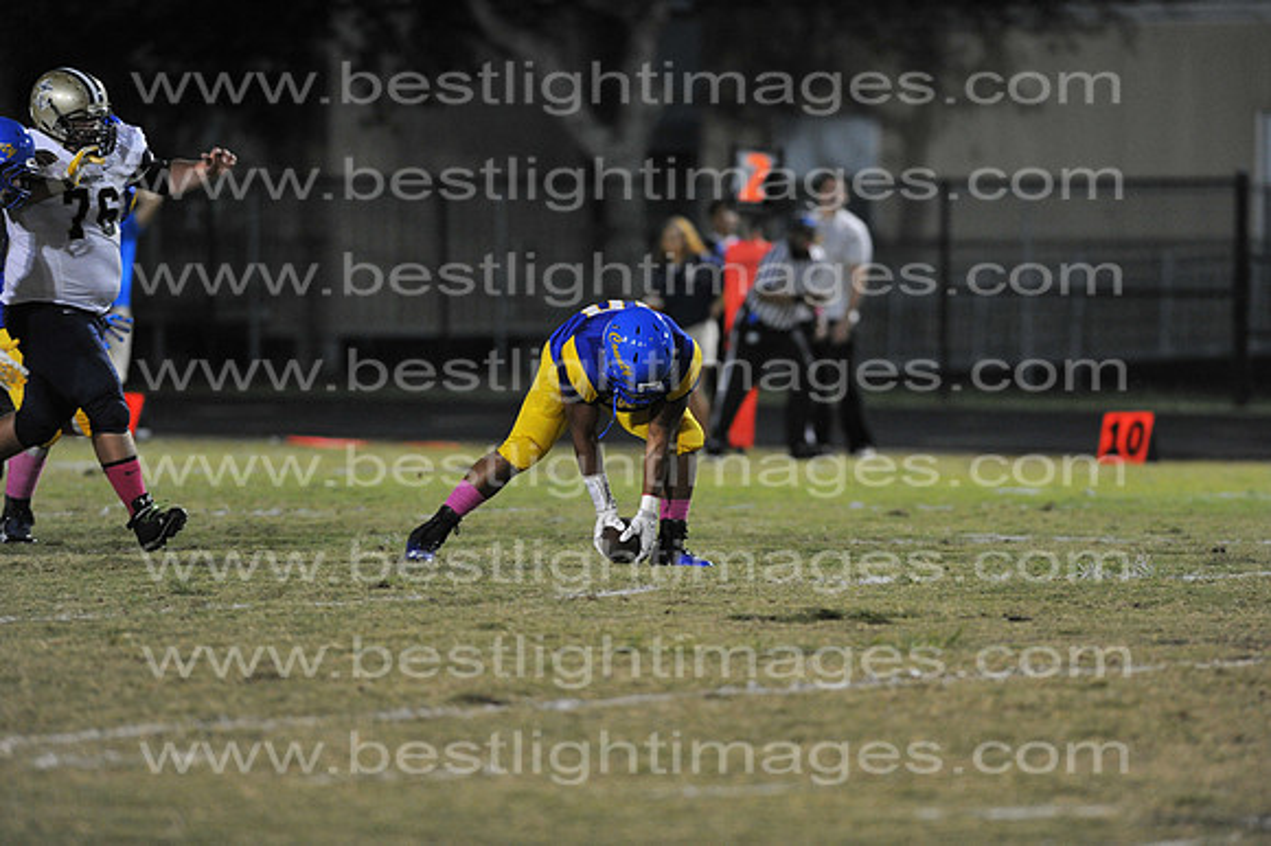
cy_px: 423
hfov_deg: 6.9
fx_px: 10585
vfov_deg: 4.6
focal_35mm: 300
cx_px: 636
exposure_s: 1/500
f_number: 4
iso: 5000
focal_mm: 300
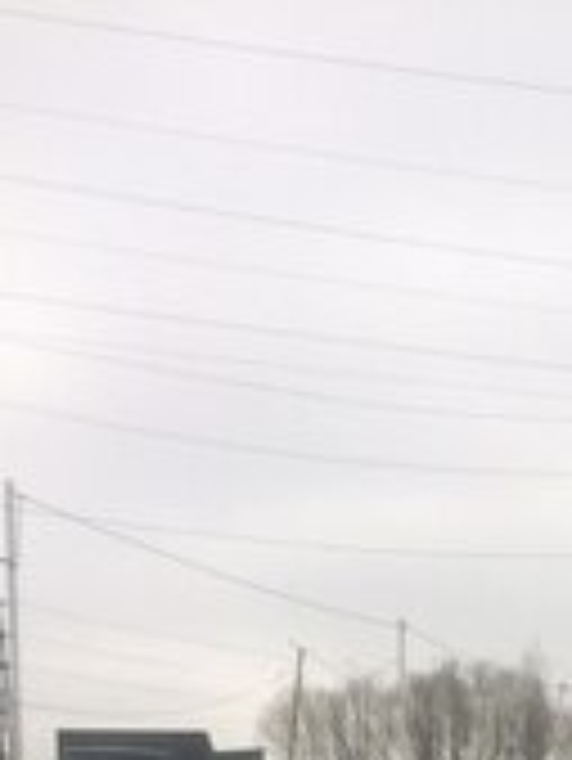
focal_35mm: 85
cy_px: 1111
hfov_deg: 16.4
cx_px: 766
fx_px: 1870
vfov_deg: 20.1
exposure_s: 1/3165
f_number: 2.2
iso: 32
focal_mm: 4.15
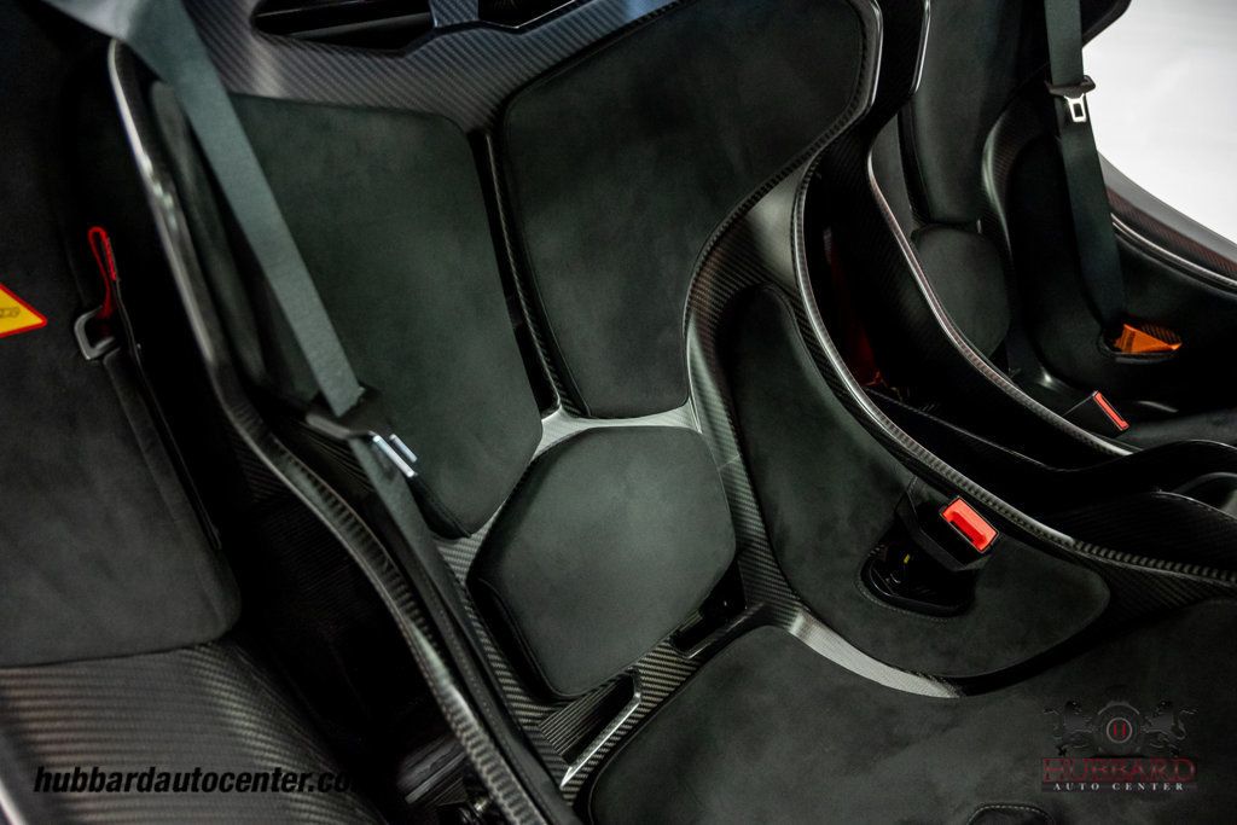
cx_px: 618
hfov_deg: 73.7
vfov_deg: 53.1
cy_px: 412
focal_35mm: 24
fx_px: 825
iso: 5000
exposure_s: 1/60
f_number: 4
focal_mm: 24
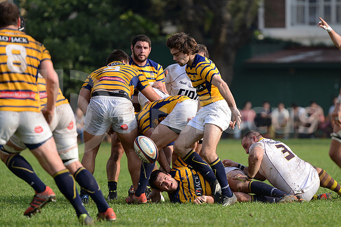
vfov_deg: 5.1
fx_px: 2558
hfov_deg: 7.6
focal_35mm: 270
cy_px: 114
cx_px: 170
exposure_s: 1/1000
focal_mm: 270
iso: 320
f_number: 4
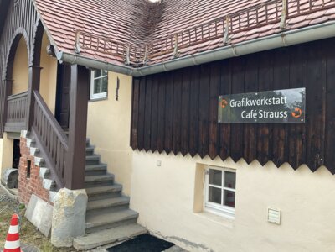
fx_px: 281
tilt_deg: +0.5
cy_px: 126
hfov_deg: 61.7
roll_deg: -2.9
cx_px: 168
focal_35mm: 29
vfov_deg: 48.2
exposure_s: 1/126
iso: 16
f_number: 1.8
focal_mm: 3
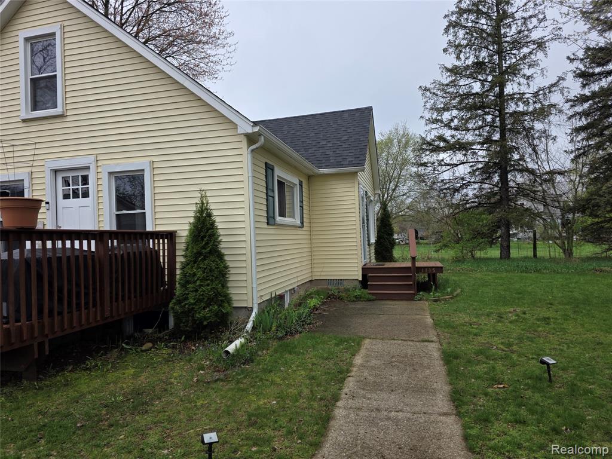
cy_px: 230
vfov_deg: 58.9
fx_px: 407
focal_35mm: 23
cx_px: 306
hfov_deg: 73.9
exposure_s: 1/3540
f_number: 1.7
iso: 80
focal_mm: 6.3
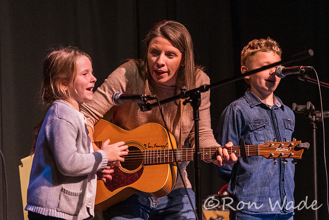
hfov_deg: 11.6
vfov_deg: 7.8
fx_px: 1619
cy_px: 115
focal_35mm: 177
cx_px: 132
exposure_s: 1/200
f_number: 4
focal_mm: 139
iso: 6400
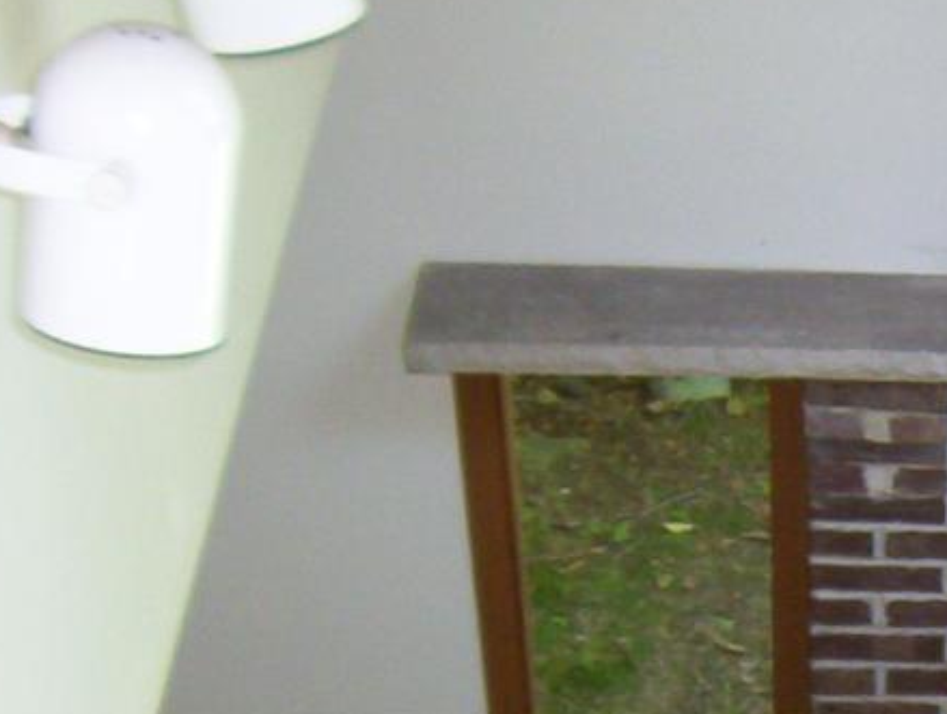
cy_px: 908
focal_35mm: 105
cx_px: 1281
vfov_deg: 13.7
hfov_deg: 17.4
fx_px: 2878
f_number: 2.76
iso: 140
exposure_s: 1/30
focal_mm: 5.54
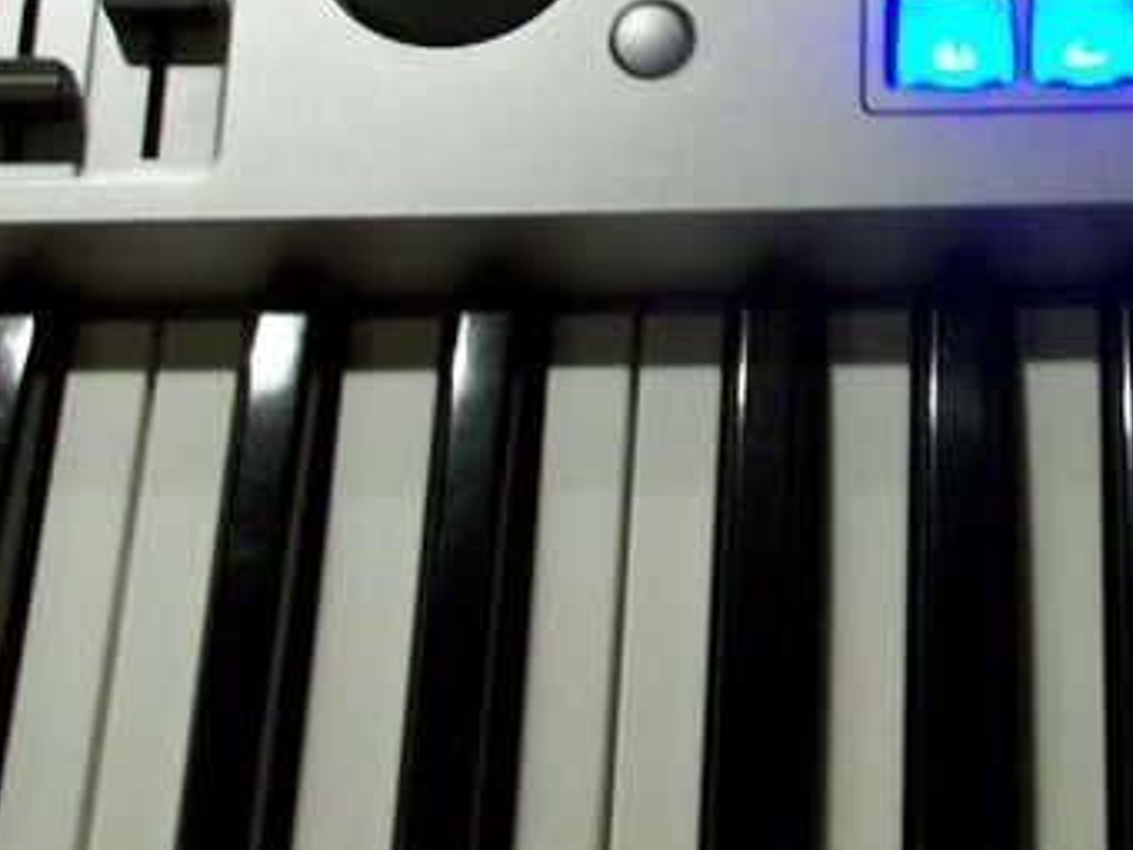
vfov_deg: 14.3
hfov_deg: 19.1
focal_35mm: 100
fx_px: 3273
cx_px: 1106
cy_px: -173
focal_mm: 5.7
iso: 160
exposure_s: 1/17.1
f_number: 2.8
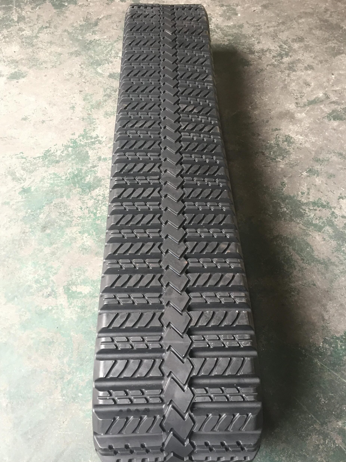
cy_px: 230
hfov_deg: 46.8
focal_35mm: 30
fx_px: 400
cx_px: 173
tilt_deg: -54.3
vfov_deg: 60.0
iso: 100
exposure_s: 1/33
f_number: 2.2
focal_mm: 4.15
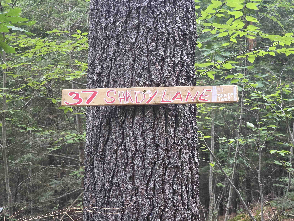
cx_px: 147
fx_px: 586
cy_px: 110
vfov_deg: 21.3
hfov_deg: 28.2
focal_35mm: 69
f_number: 2.4
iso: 320
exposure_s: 1/120
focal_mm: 7.9
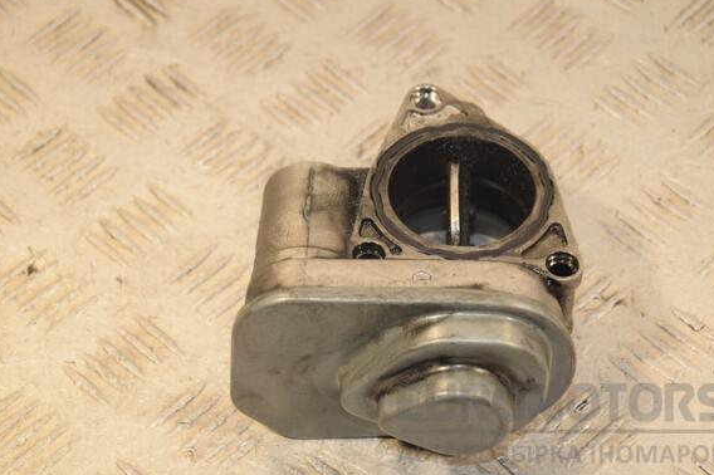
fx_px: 2200
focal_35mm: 111
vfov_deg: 12.3
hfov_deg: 18.4
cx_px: 373
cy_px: 235
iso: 800
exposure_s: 1/200
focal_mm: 70
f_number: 6.3
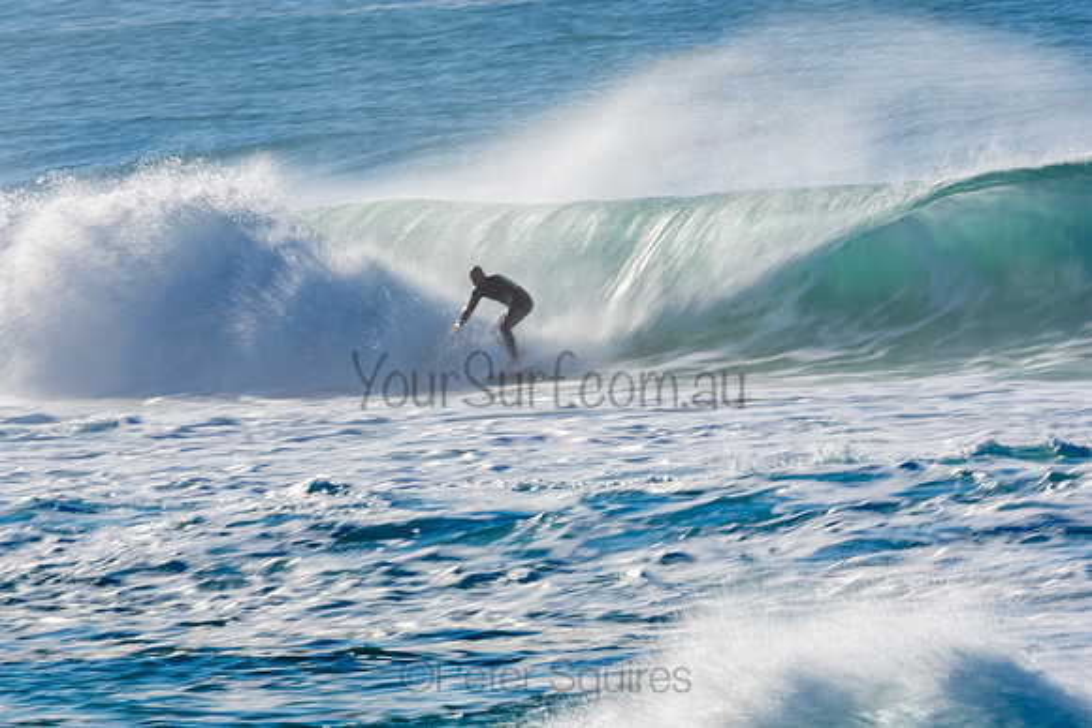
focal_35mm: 750
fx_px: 22754
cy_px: 364
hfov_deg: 2.7
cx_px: 546
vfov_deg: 1.8
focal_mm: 500
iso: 100
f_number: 32
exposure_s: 1/25
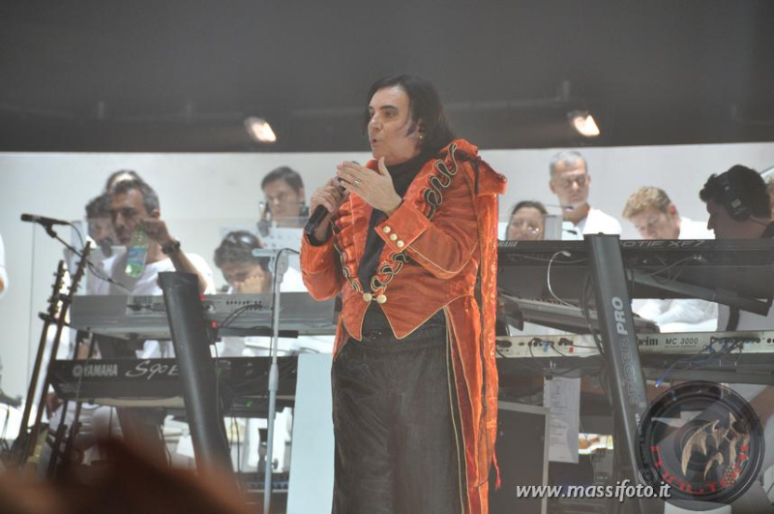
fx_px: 6441
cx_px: 387
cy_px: 257
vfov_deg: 4.6
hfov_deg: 6.9
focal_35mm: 300
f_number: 6.7
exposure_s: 1/180
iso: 800
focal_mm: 200
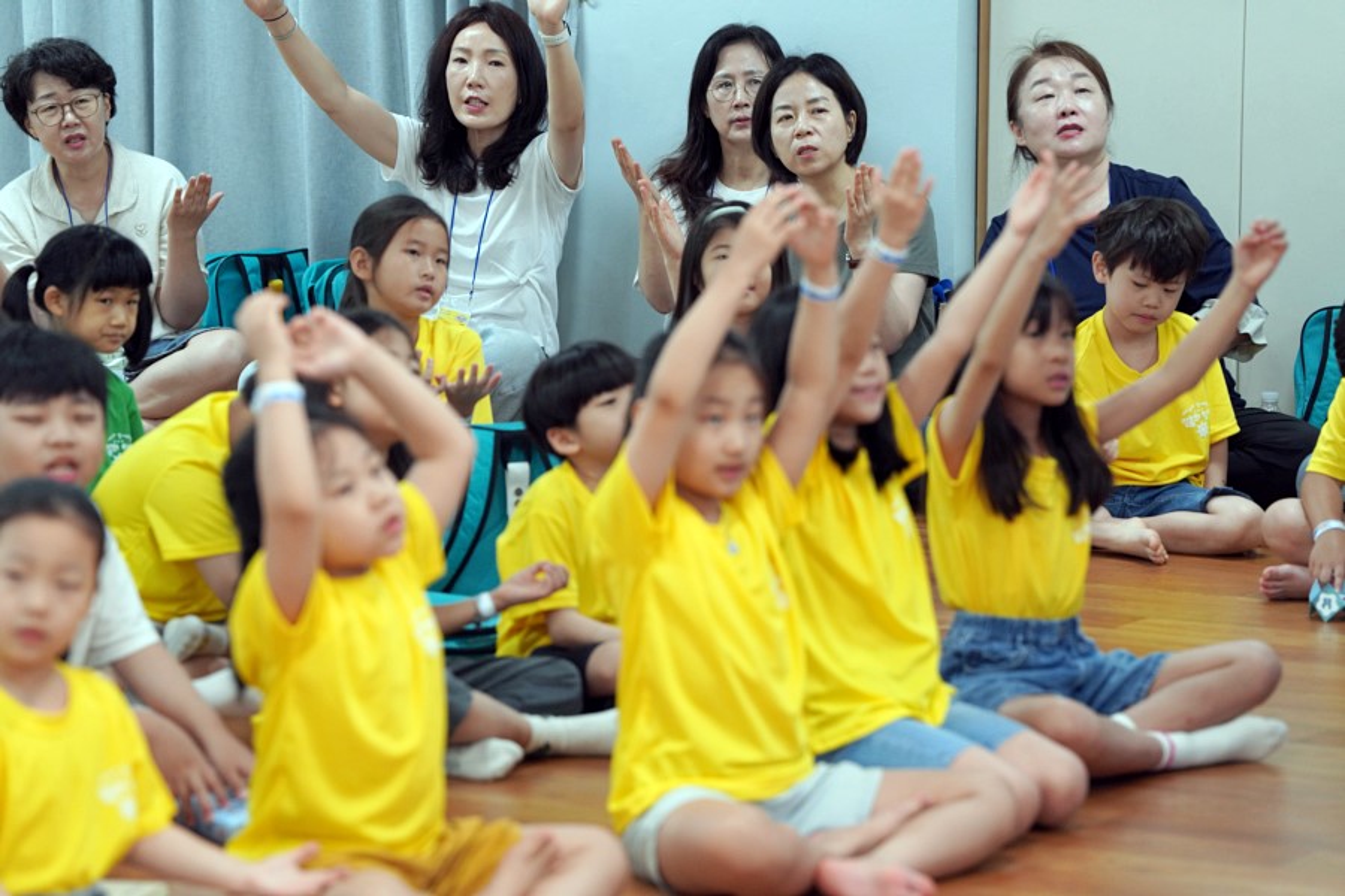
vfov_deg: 8.9
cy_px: 448
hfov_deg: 13.2
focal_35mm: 155
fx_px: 5791
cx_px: 672
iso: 1600
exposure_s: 1/160
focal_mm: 155
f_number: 4
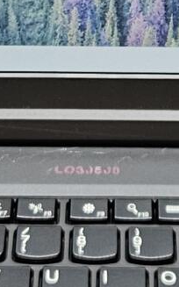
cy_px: -75
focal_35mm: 191
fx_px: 1493
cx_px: 166
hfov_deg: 6.8
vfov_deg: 10.8
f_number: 1.8
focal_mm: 5.4
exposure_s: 1/100
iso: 160
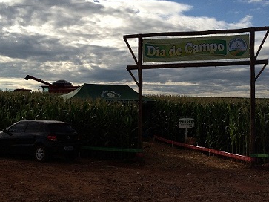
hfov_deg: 32.7
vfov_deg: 24.8
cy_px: 96
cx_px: 142
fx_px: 458
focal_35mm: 59
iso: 50
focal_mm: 4.28
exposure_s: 1/2632
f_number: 2.4
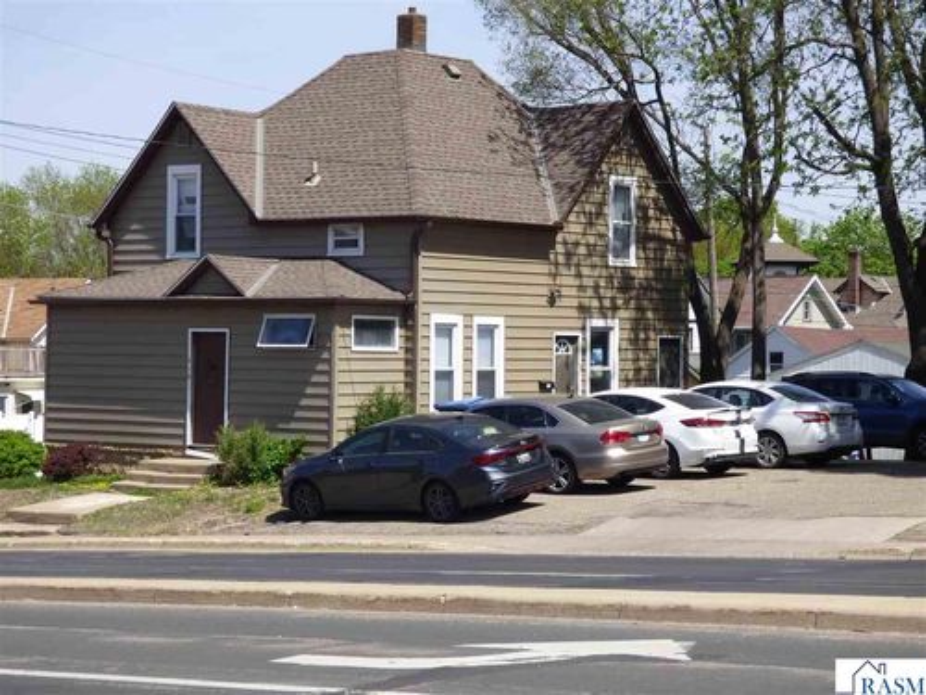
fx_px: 2140
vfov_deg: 18.4
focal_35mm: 80
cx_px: 463
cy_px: 348
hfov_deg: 24.4
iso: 100
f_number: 4.4
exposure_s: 1/640
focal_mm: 13.52
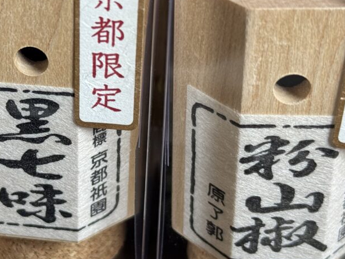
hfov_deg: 20.6
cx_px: 75
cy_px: 93
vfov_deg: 15.7
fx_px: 937
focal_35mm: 94
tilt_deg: -34.1
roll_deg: +0.2
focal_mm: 6.76
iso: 125
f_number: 1.78
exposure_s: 1/60
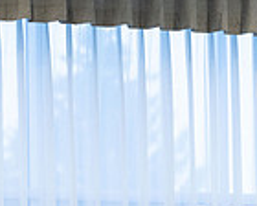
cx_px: 186
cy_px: 312
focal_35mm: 297
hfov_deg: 6.5
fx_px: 2259
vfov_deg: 5.2
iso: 2500
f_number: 2.8
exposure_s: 1/320
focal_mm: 70
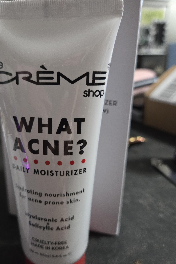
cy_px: 132
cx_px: 67
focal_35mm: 29
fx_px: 213
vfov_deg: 63.7
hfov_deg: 44.6
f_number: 1.8
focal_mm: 5.4
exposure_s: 1/60
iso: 1000
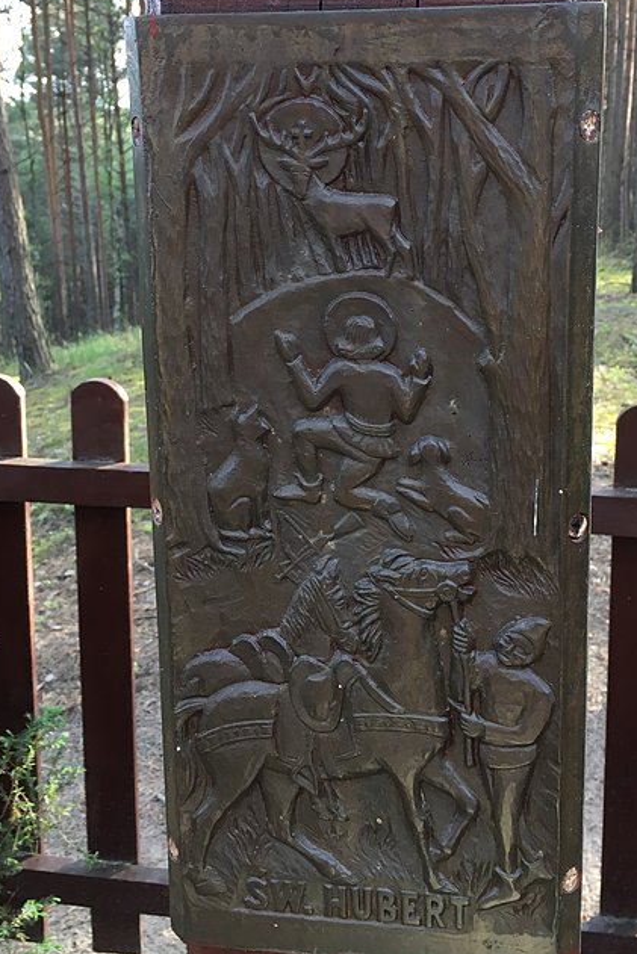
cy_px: 343
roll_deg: +0.1
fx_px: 1141
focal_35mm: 43
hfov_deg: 31.1
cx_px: 403
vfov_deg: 44.9
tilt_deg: -10.9
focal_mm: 4.15
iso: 32
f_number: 2.2
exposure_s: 1/33
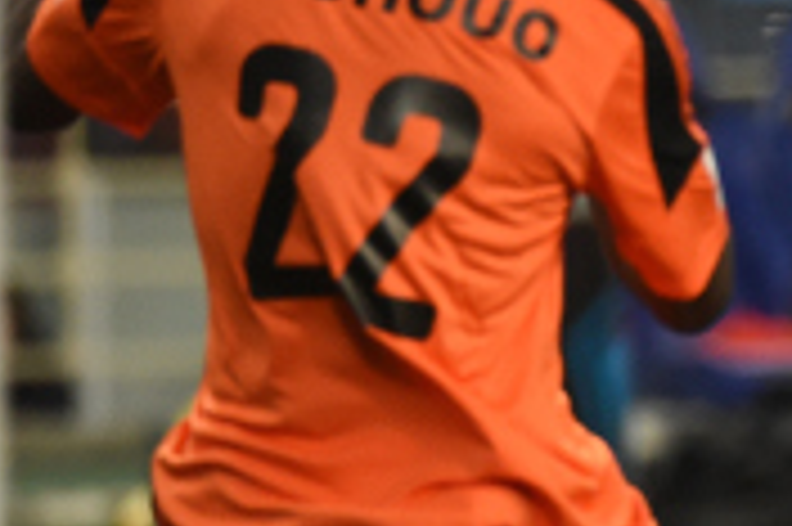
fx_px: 26595
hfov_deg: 1.7
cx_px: 1127
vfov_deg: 1.1
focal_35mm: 1210
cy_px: 254
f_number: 4
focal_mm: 340
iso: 3200
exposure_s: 1/800
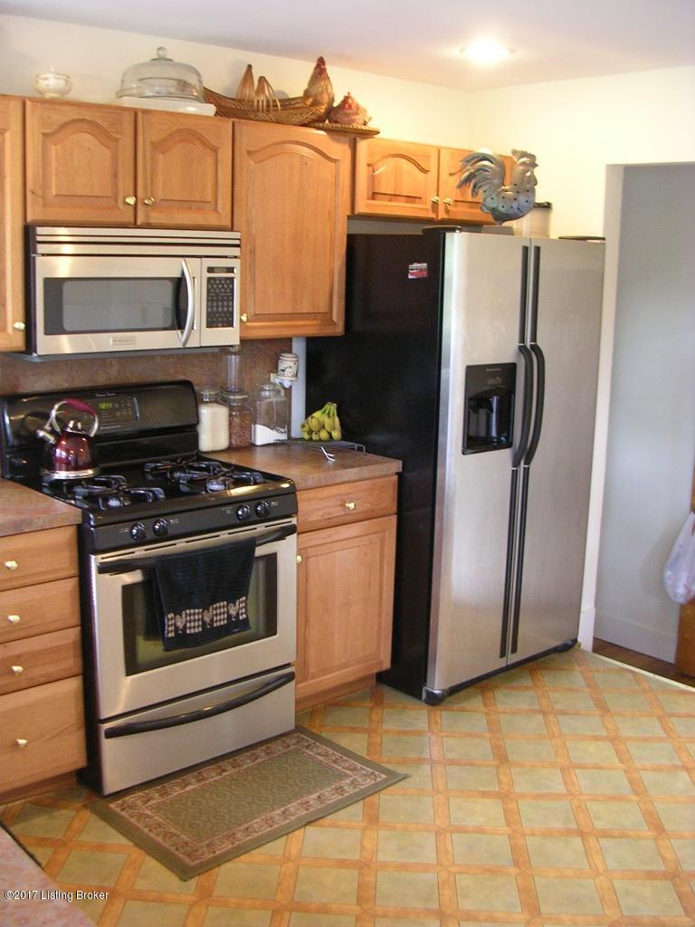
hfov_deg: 37.7
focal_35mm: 38
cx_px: 348
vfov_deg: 49.0
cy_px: 464
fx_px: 1017
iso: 125
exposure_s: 1/5.9
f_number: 2.8
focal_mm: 5.8
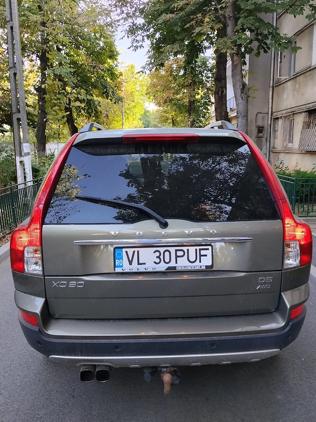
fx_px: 353
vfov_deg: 61.7
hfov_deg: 48.2
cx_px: 158
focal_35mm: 29
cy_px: 211
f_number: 1.8
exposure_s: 1/50
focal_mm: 4.22
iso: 50
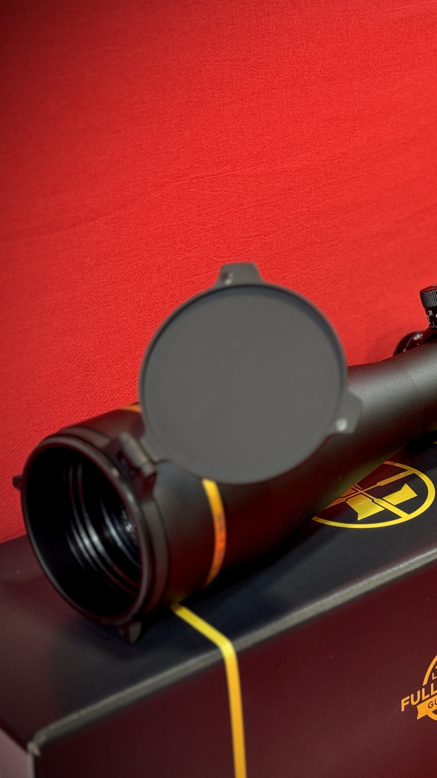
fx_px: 1483
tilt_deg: -24.6
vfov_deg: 29.4
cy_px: 396
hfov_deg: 16.3
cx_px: 467
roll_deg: -1.1
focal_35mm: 72
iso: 100
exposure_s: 1/60
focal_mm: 6.76
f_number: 1.78
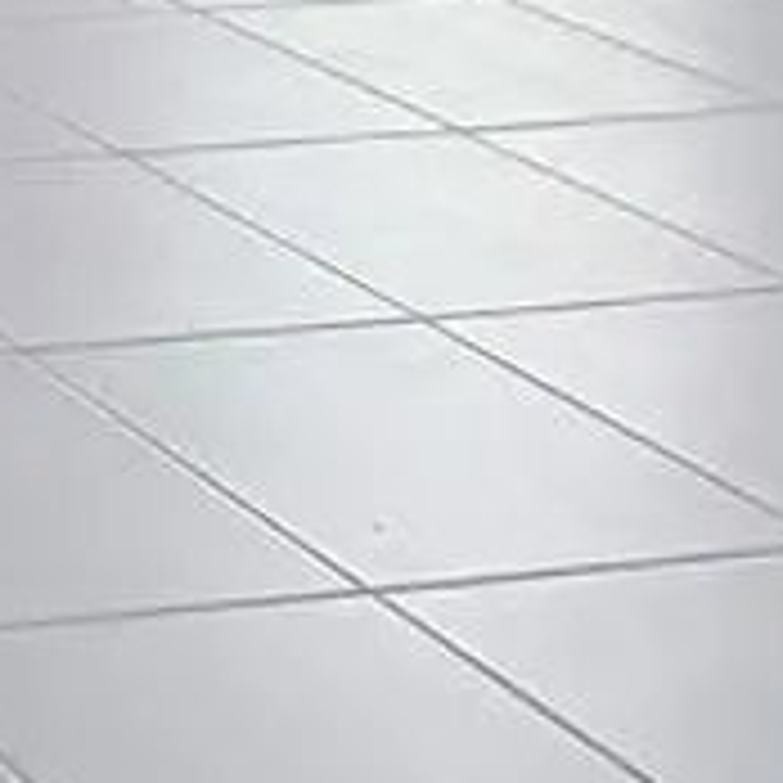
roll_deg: +0.1
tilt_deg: +0.4
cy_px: -927
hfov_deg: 11.4
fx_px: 2917
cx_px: -1318
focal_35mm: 114
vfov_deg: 12.7
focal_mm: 2.22
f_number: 2.2
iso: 160
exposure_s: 1/60
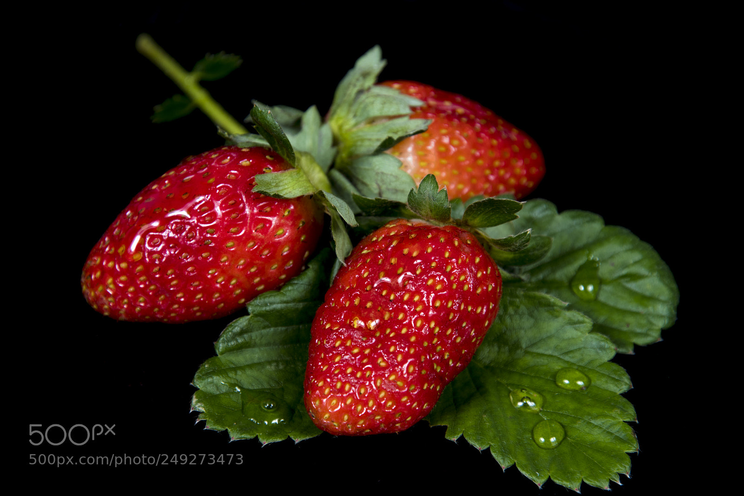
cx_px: 372
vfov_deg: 11.4
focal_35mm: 120
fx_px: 2479
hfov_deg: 17.1
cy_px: 248
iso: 200
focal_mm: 80
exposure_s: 1/60
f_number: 6.3
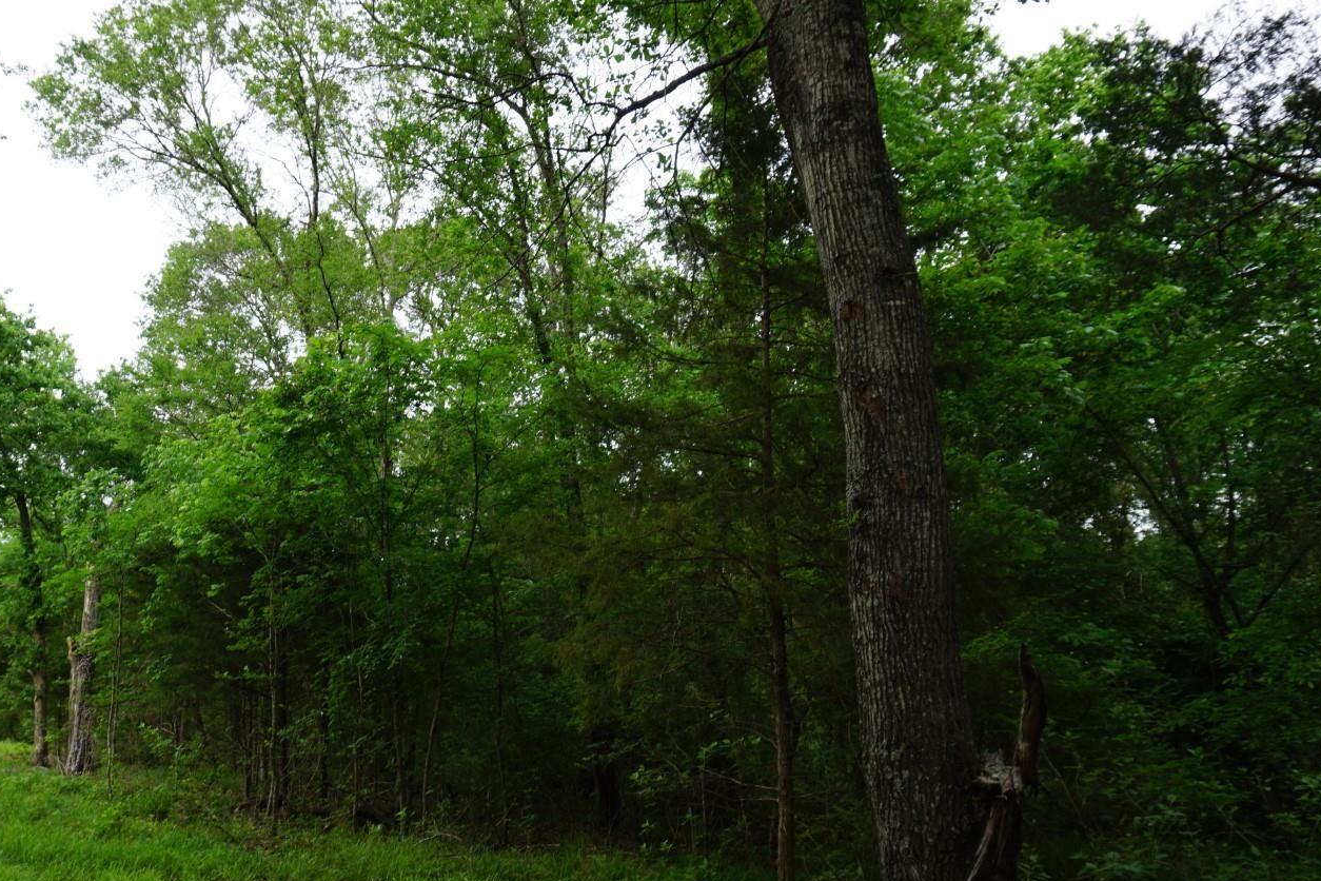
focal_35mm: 31
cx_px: 486
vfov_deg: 42.1
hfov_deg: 59.4
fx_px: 1137
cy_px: 535
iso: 100
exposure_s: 1/60
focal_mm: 16
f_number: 6.3
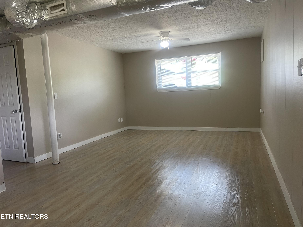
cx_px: 152
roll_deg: +2.8
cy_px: 114
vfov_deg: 54.9
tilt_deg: -6.5
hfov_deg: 69.4
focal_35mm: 25
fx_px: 219
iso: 80
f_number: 1.6
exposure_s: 1/60
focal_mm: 5.1
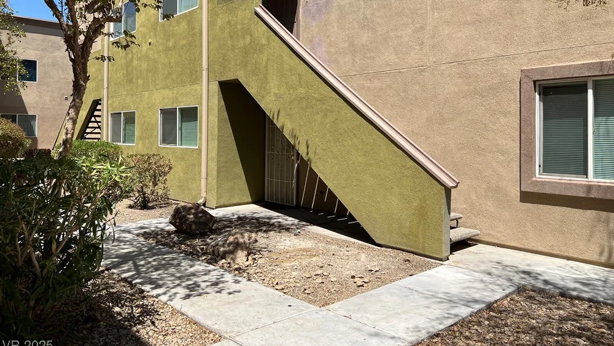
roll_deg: -0.2
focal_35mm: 29
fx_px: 472
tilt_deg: +0.6
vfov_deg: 39.9
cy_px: 124
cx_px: 306
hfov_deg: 66.1
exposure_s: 1/5076
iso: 50
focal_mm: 5.7
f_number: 1.5
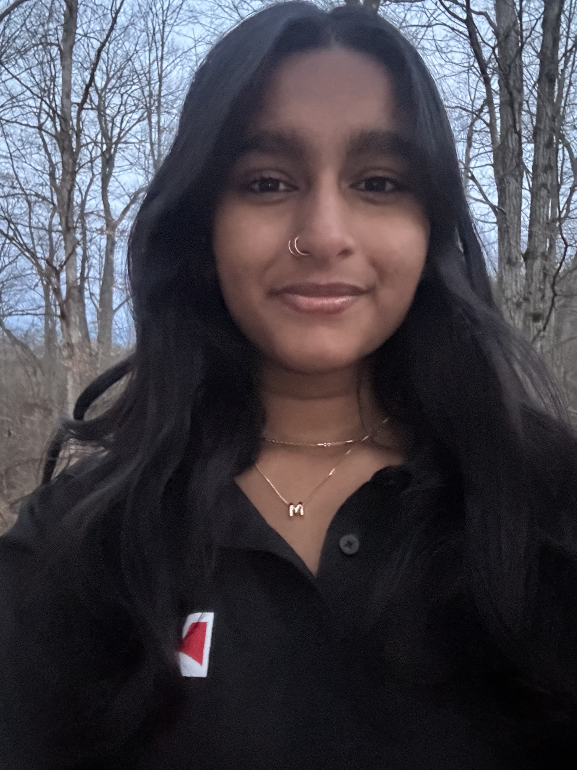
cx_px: 288
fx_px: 667
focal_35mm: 30
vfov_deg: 60.0
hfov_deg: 46.8
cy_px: 385
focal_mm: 2.69
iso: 2000
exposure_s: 1/15
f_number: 1.9
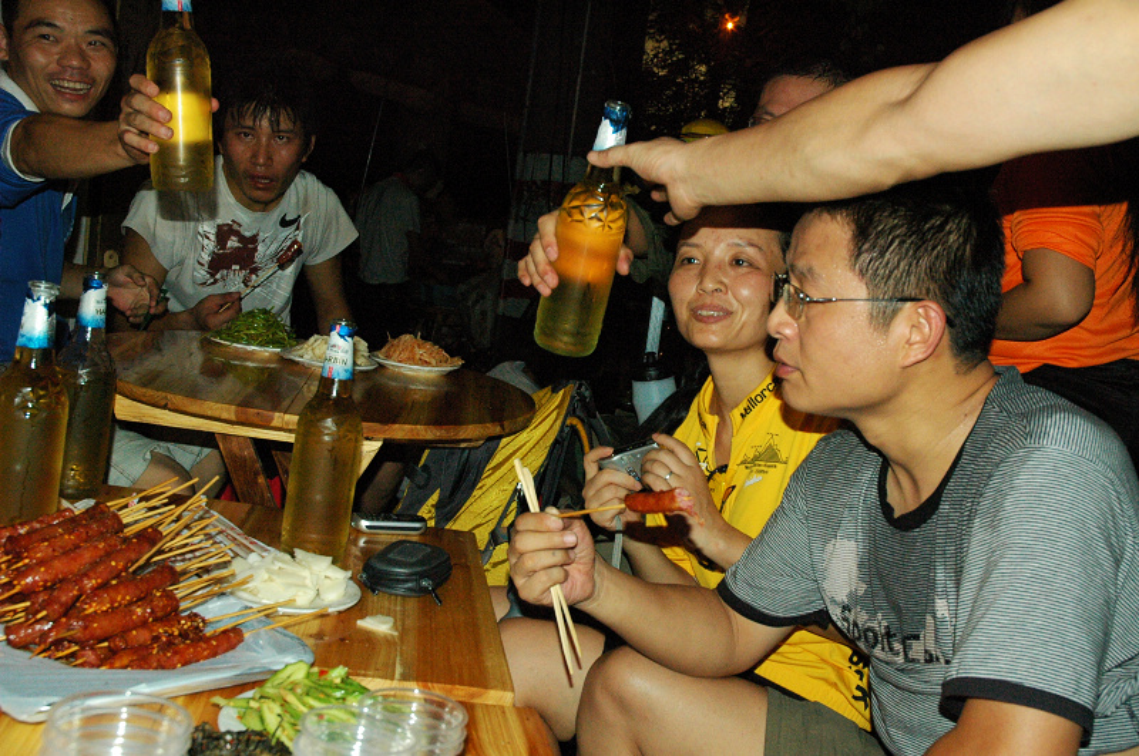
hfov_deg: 51.3
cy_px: 378
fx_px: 1185
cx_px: 570
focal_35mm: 38
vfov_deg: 35.4
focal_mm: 25
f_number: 7.1
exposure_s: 1/250
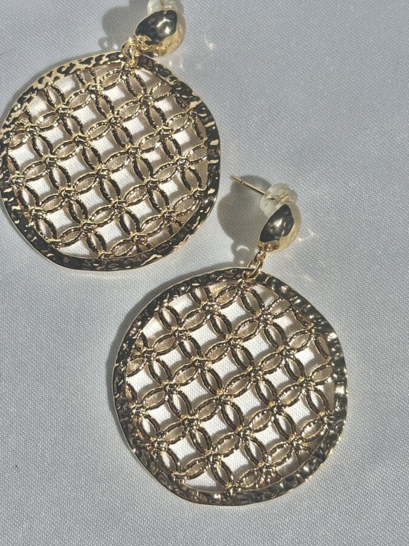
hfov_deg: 24.8
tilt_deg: -82.0
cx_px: 190
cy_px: 267
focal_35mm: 59
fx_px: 930
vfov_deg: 32.7
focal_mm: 5.96
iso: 40
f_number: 1.6
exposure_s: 1/5618
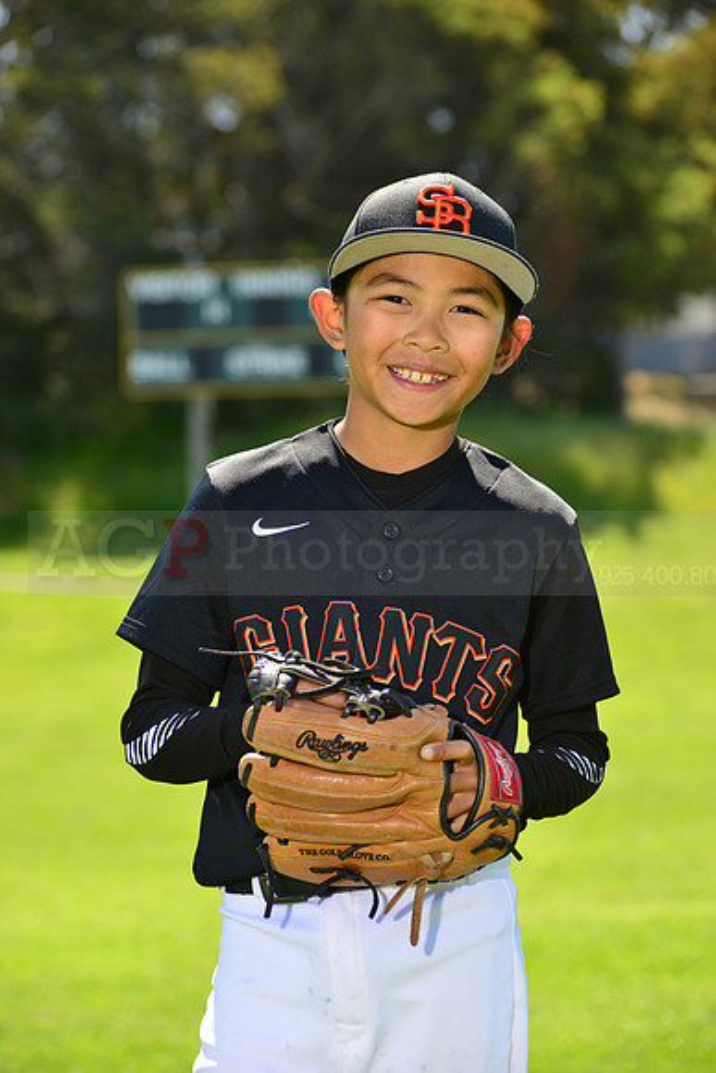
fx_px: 4770
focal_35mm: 160
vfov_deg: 12.8
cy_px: 536
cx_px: 358
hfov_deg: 8.6
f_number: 8
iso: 200
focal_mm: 160
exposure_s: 1/250
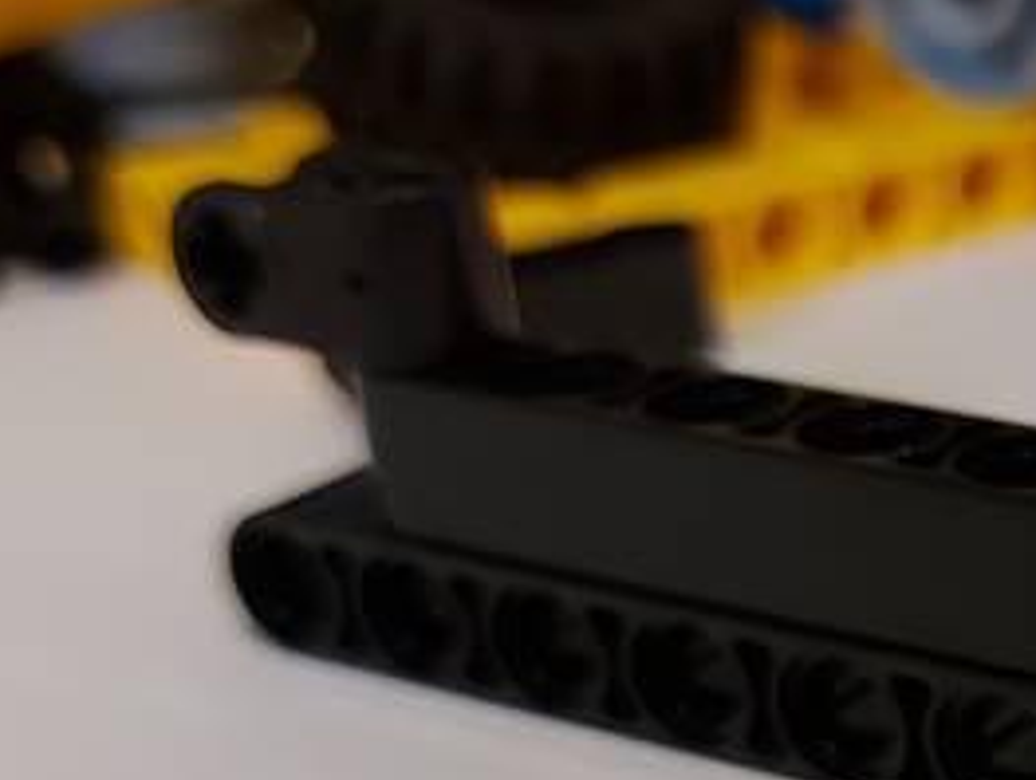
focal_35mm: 82
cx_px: 1442
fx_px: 2457
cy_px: 683
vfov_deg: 17.8
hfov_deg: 21.0
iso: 200
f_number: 1.8
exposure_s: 1/50
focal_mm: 5.23
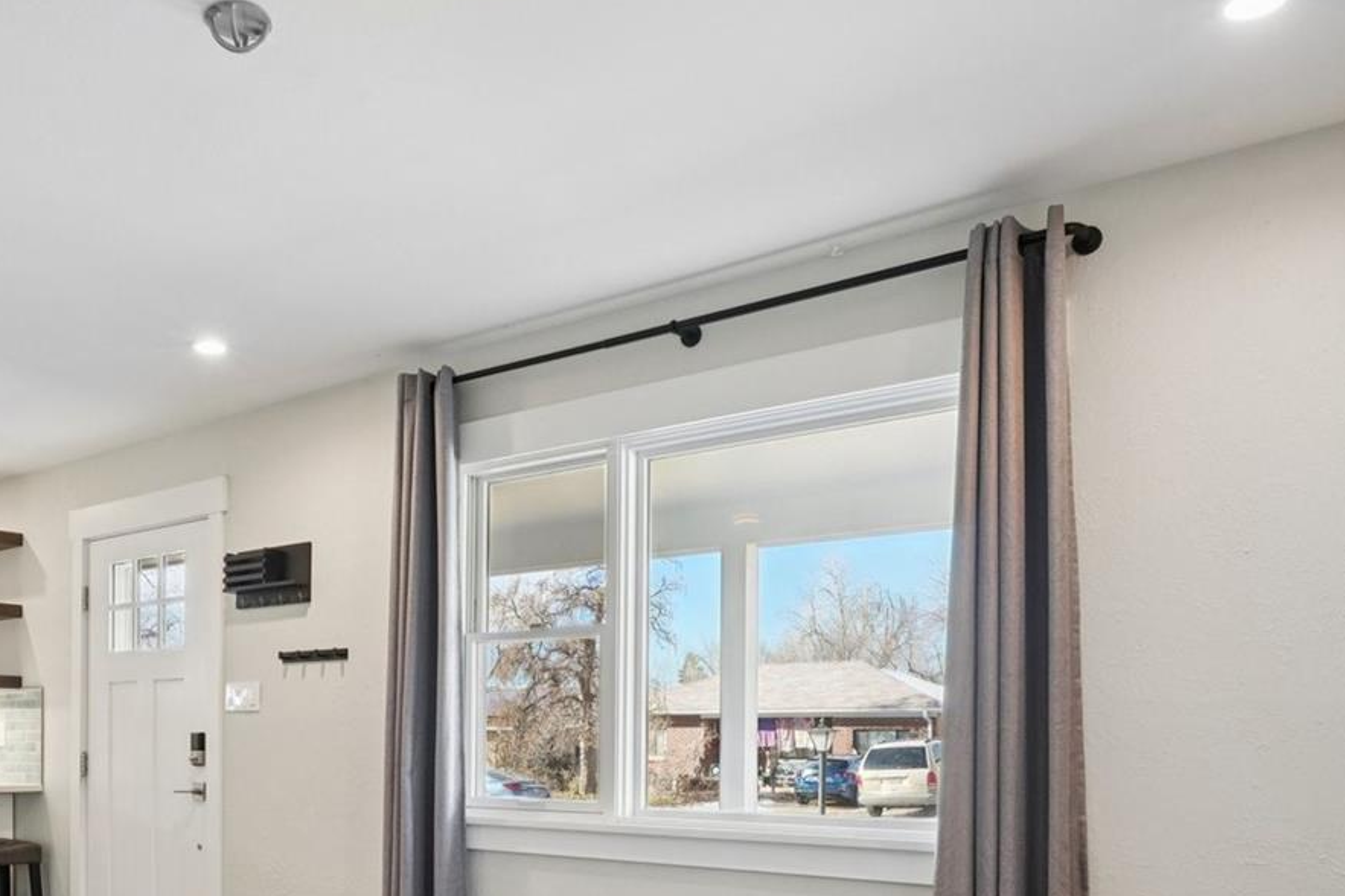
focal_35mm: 30
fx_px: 1117
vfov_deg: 41.3
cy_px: 750
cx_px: 454
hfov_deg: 60.7
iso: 500
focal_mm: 11
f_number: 8
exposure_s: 1/30
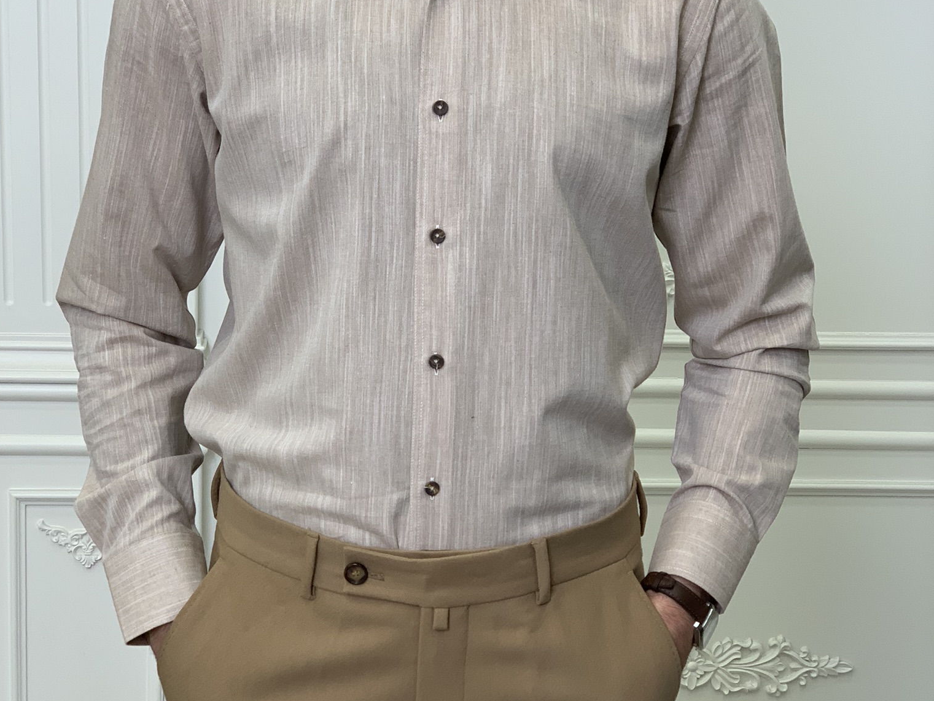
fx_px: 1889
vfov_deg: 21.0
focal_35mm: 70
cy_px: 346
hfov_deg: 27.8
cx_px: 463
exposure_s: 1/122
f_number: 2.4
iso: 64
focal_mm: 6
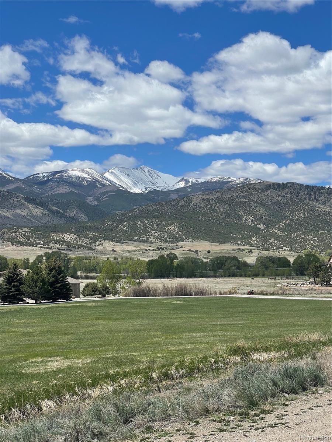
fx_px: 818
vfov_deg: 30.3
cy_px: 221
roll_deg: +0.1
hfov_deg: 22.9
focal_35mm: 64
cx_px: 166
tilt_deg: +1.4
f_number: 2.2
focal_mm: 7.5
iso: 20
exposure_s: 1/1845
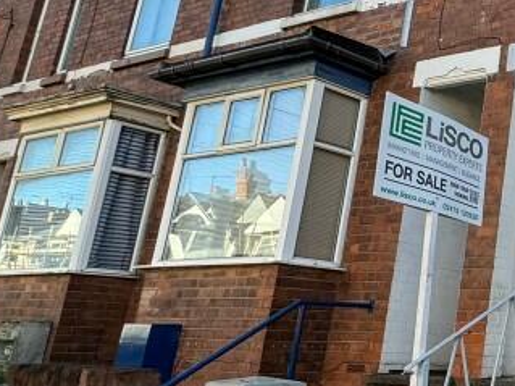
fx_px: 669
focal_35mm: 45
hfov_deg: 27.8
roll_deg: -1.0
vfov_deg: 32.2
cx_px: 778
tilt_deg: +12.1
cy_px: 205
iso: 40
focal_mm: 2.22
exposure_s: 1/338
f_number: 2.2
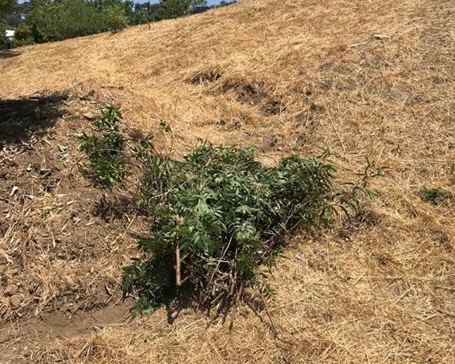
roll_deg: -5.0
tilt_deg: -3.9
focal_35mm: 37
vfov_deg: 40.0
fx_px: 498
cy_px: 151
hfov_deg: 49.1
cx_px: 227
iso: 20
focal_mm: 3.99
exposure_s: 1/2817
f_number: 1.8
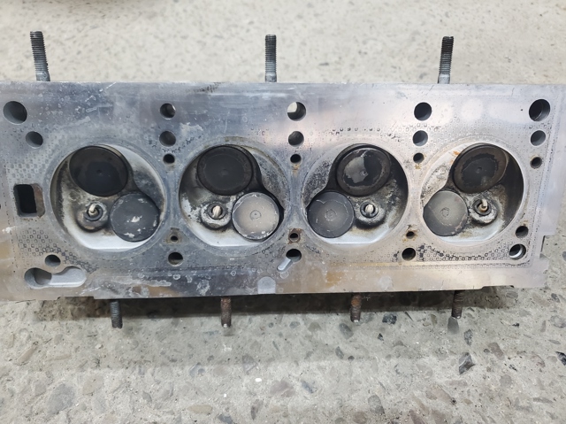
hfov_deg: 67.3
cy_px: 212
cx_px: 283
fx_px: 425
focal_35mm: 26
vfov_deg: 53.0
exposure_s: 1/50
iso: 500
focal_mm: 4.3
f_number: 1.5
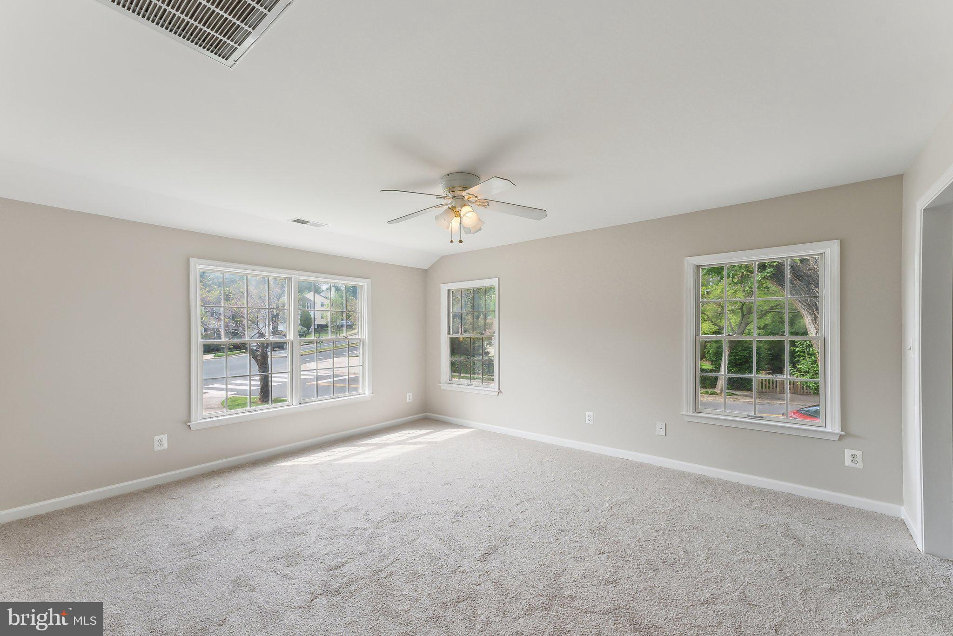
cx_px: 476
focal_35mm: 14
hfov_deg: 104.2
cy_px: 318
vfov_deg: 81.3
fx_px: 371
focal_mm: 14
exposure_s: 1/30
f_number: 9
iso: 250
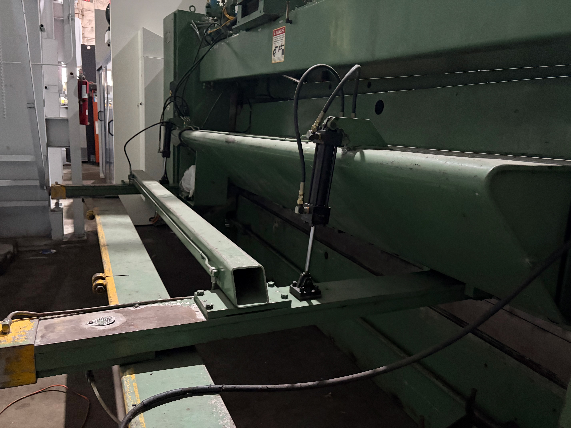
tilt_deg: -12.0
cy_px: 214
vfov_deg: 53.1
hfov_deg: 67.3
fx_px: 429
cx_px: 286
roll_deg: -3.7
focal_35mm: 26
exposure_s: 1/30
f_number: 1.6
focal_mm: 5.96
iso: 1000
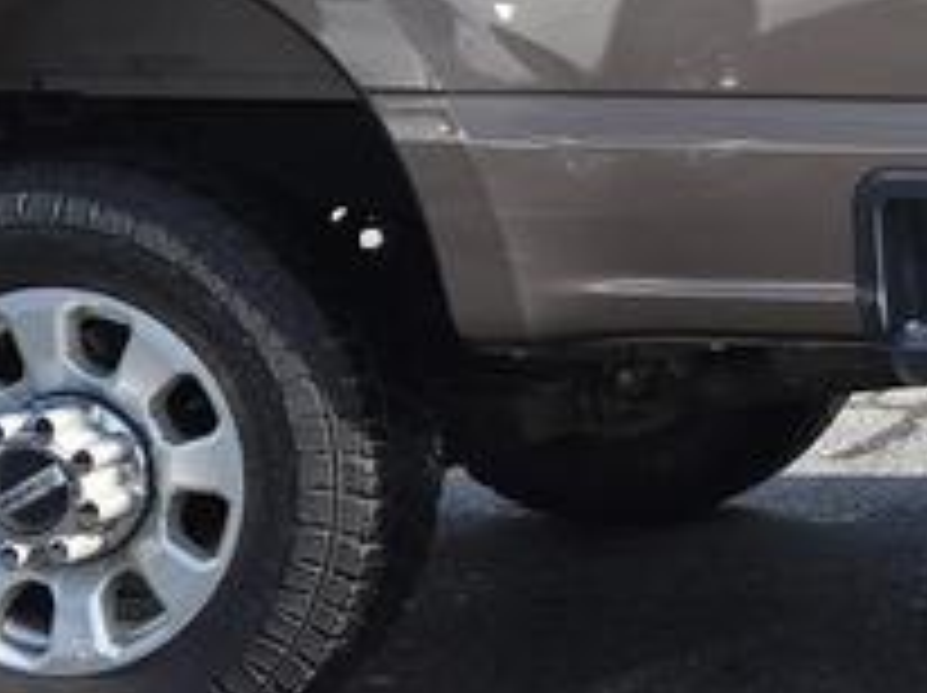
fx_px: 3825
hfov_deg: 12.3
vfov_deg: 10.2
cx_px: 1827
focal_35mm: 143
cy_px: -90
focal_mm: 5.4
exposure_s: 1/536
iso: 25
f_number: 1.8
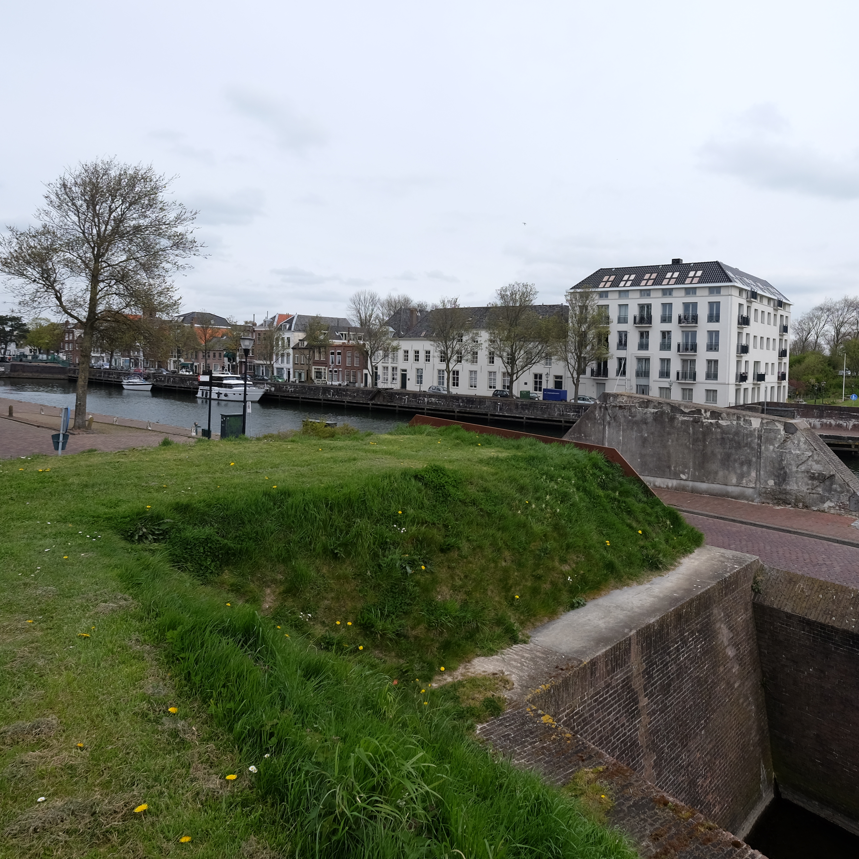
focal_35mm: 22
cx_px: 567
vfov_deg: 69.5
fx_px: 618
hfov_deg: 67.9
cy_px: 395
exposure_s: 1/200
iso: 200
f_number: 5.6
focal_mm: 10
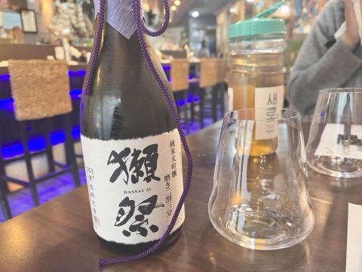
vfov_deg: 53.1
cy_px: 136
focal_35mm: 26
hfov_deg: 67.3
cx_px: 181
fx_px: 272
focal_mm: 5.1
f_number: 1.6
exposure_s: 1/60
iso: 320
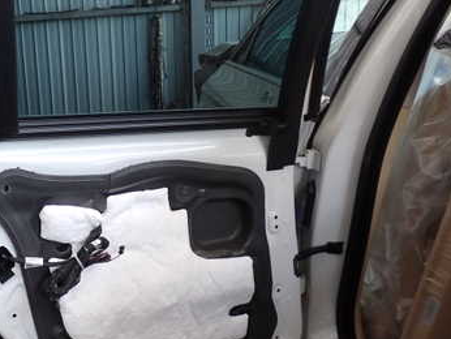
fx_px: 678
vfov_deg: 28.1
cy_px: 168
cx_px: 74
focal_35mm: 52
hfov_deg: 35.3
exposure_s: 1/60
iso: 125
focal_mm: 5.4
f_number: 2.3
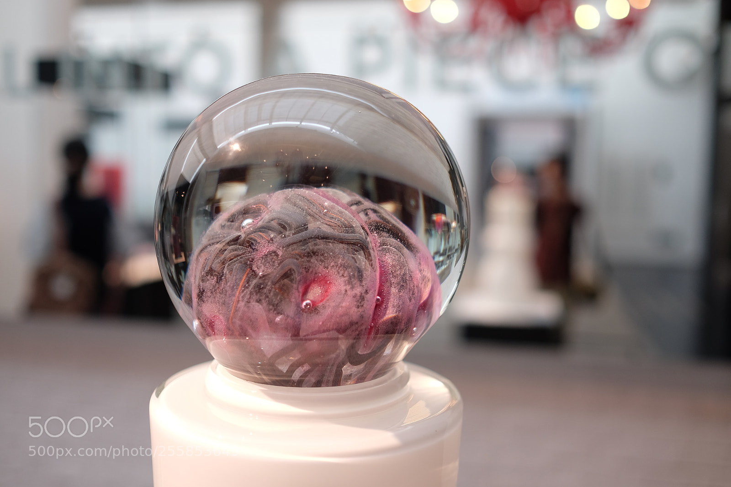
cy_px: 244
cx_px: 366
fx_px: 711
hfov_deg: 54.4
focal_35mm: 35
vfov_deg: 37.8
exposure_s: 1/160
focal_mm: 23
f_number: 1.4
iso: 200
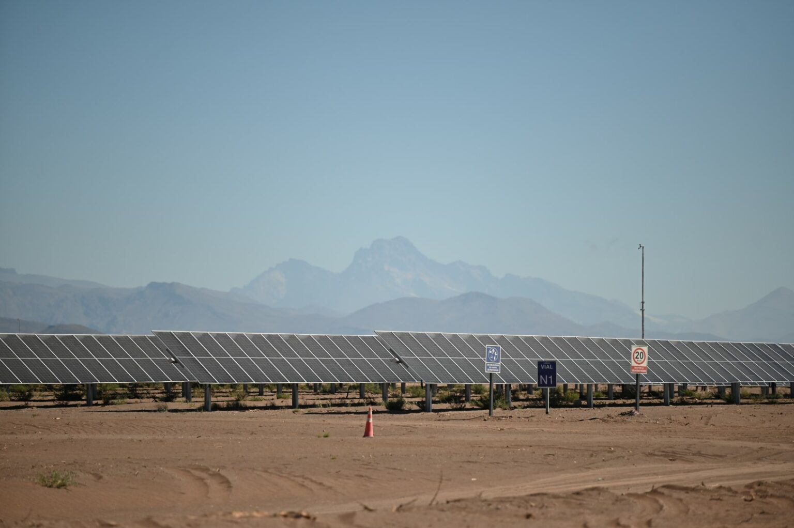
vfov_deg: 6.9
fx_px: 4408
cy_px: 264
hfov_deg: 10.3
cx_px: 397
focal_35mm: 200
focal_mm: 200
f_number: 2.8
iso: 100
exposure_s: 1/3200
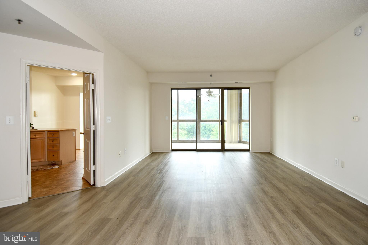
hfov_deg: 90.0
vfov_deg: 67.4
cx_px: 184
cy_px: 122
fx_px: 184
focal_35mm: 18
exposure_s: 1/80
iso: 200
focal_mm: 12
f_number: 4.5
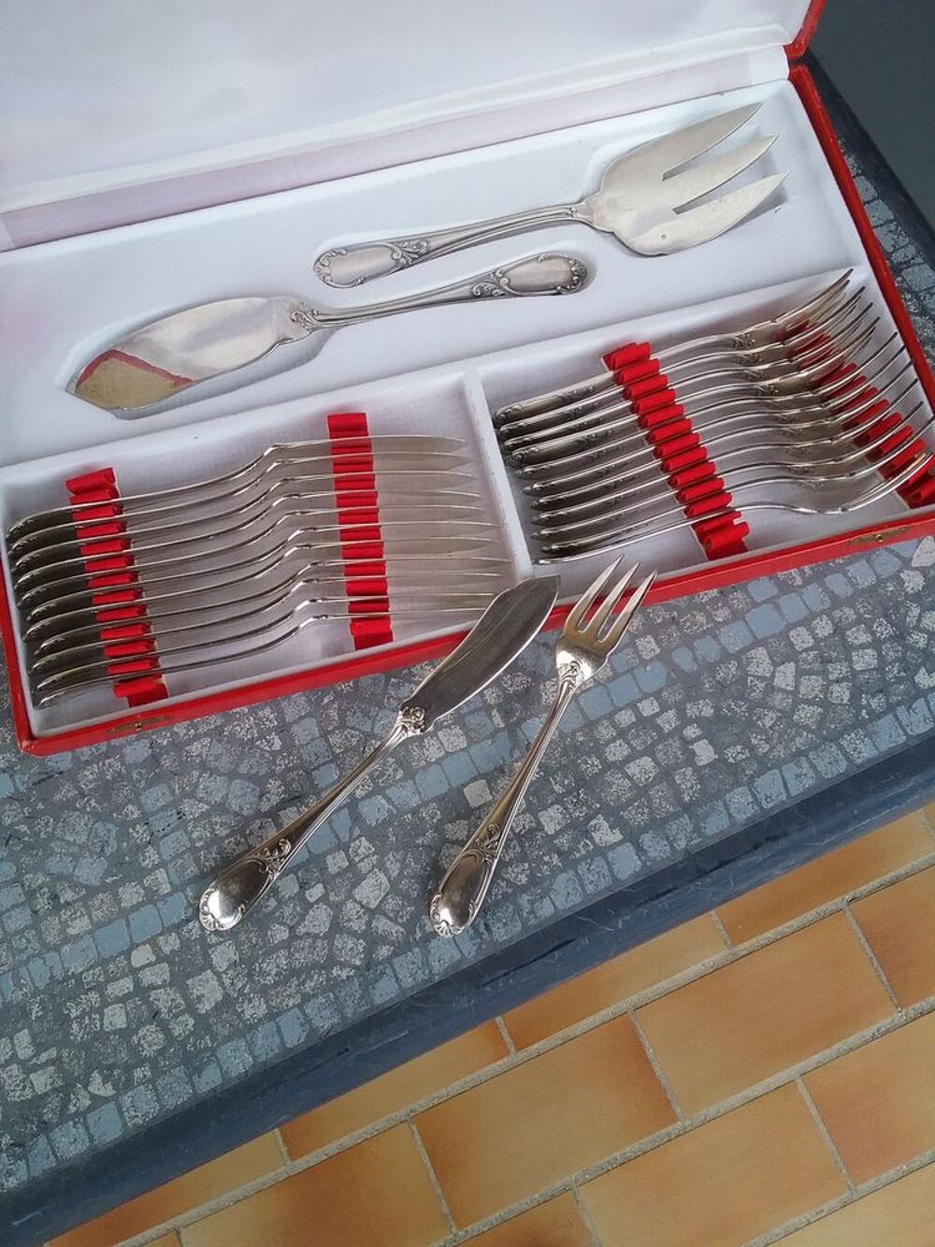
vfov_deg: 58.3
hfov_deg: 45.4
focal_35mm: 31
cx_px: 468
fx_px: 1116
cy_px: 624
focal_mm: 3.3
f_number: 2.2
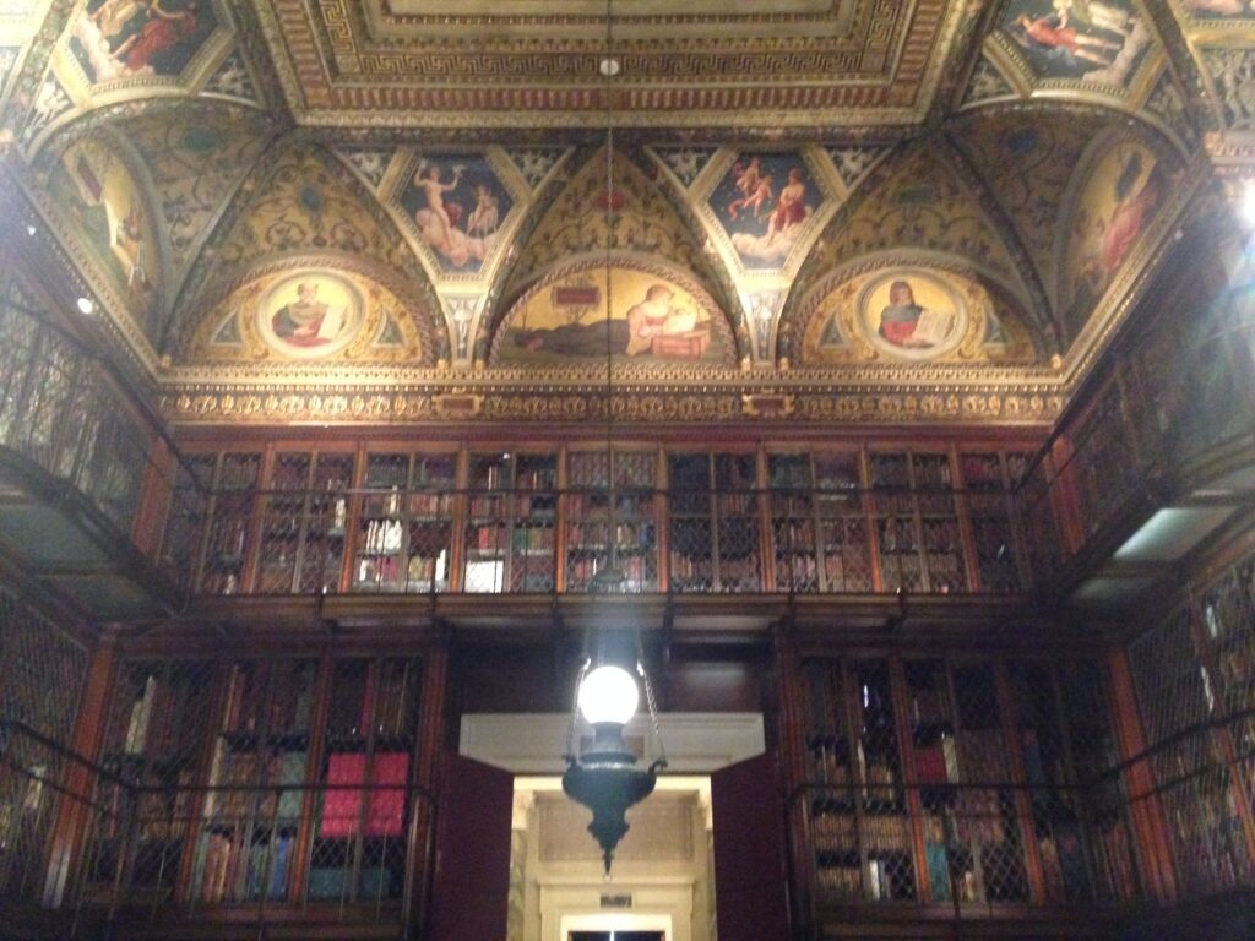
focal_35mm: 33
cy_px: 470
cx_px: 628
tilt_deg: +25.1
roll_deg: -0.5
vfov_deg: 42.9
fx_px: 1196
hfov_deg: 55.4
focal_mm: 4.12
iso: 800
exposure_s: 1/15
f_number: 2.4
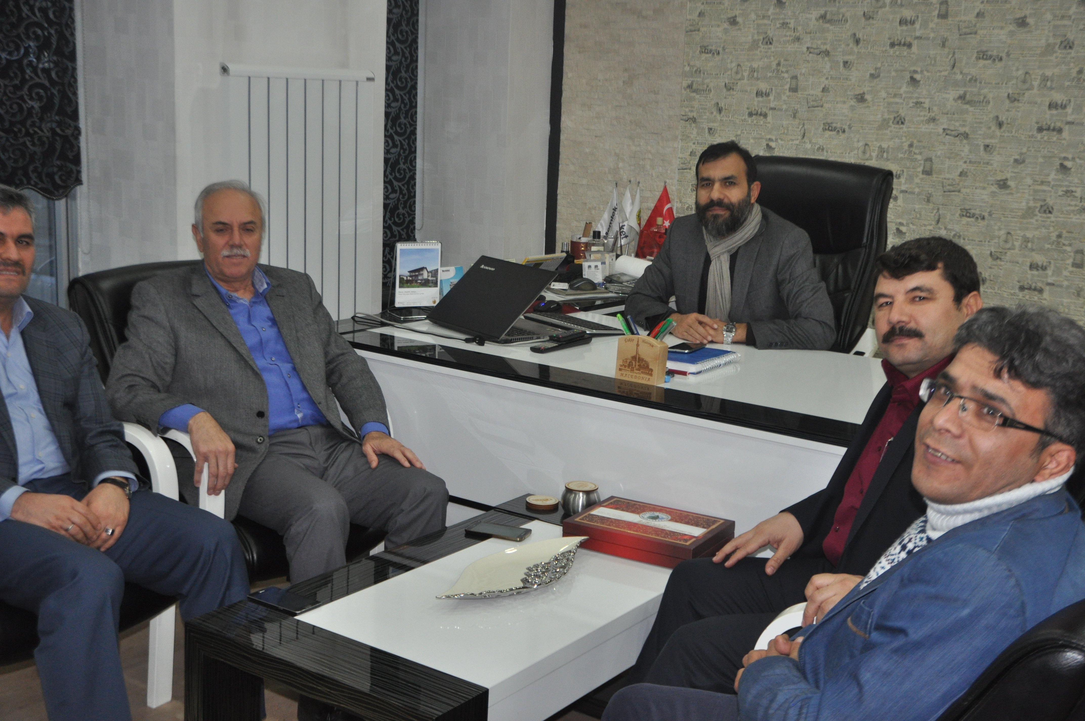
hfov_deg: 42.4
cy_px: 360
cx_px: 542
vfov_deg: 28.9
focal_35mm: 46
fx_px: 1400
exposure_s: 1/60
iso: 800
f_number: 4
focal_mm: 31
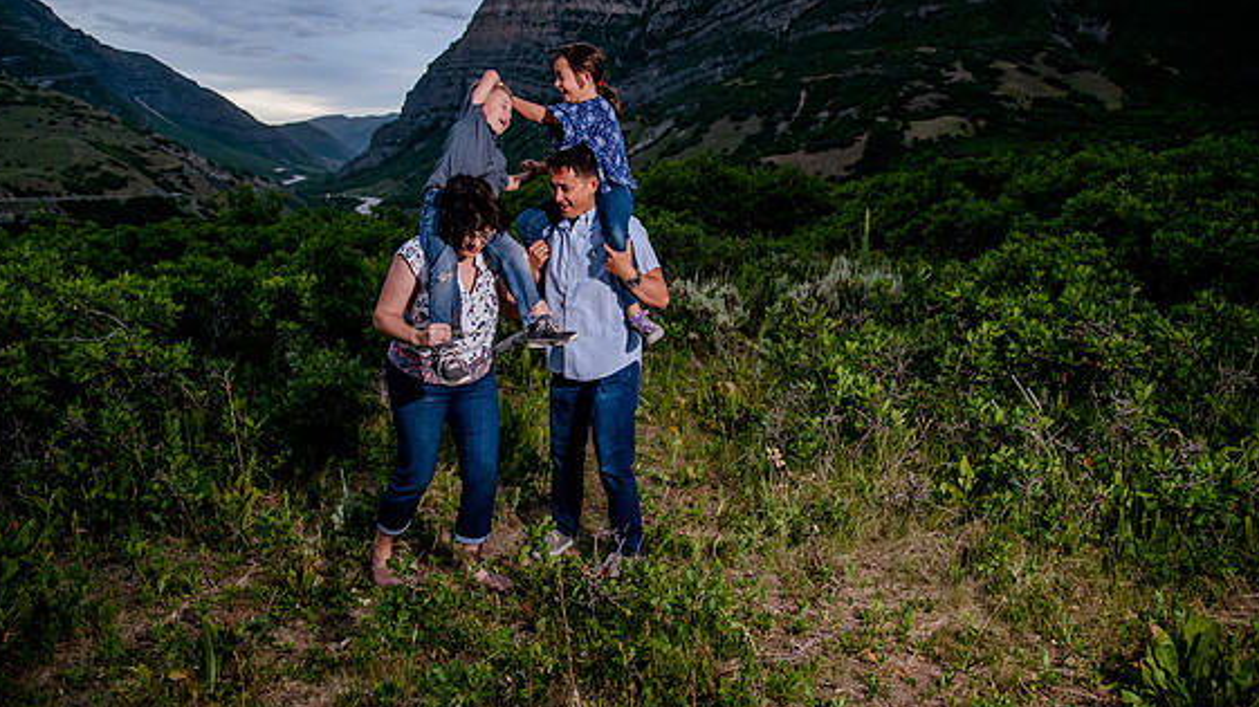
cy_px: 303
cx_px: 617
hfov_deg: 71.9
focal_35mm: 26
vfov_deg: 44.2
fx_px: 868
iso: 1250
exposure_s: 1/250
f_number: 5
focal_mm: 24
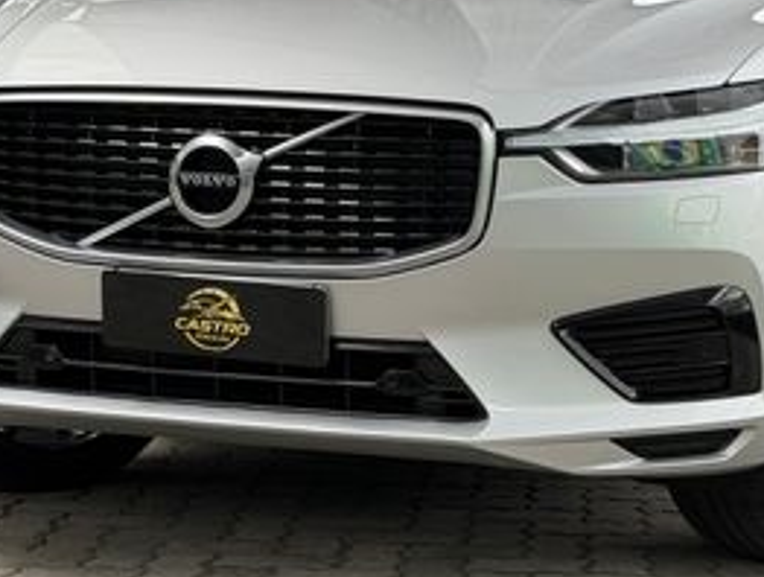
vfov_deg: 17.2
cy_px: 143
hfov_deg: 22.6
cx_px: 478
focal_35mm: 86
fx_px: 1903
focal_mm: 6.76
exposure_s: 1/175
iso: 64
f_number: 1.78
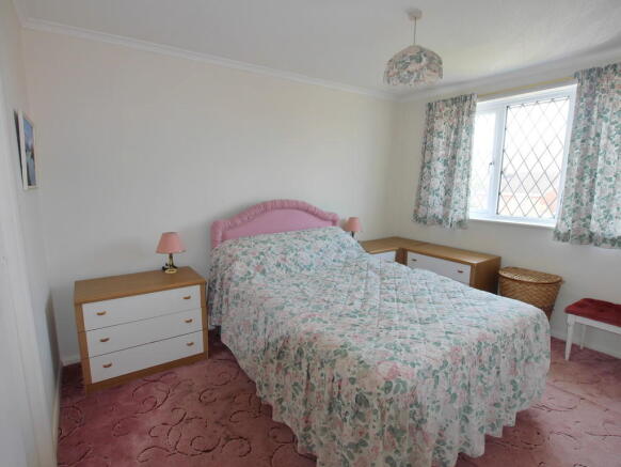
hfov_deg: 87.7
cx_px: 310
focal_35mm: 18
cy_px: 234
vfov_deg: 71.6
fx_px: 323
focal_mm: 9
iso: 160
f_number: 4
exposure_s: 1/60
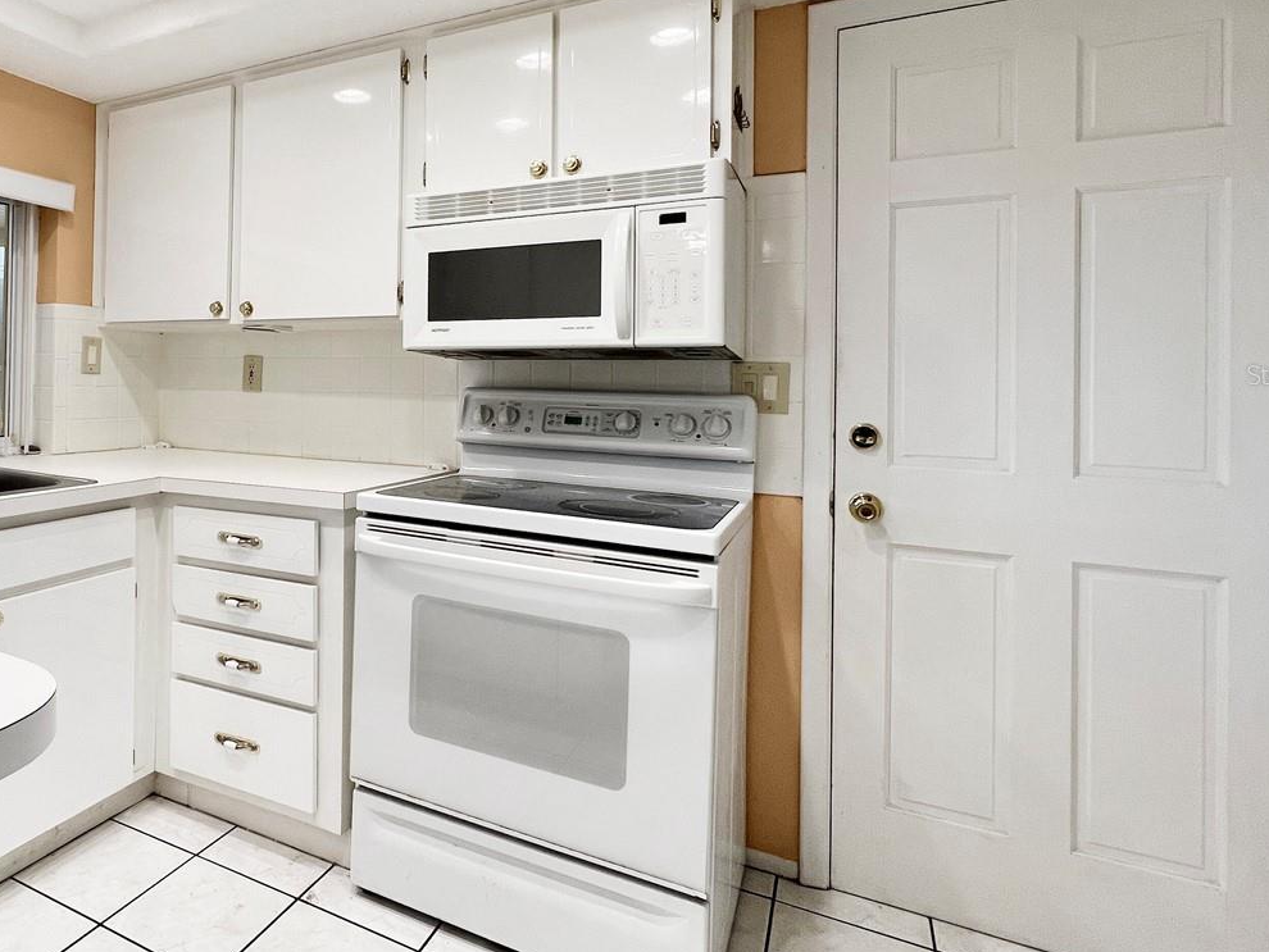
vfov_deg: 62.8
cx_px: 342
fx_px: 770
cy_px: 374
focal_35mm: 21
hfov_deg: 74.2
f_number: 1.8
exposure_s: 1/120
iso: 80
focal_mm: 1.57
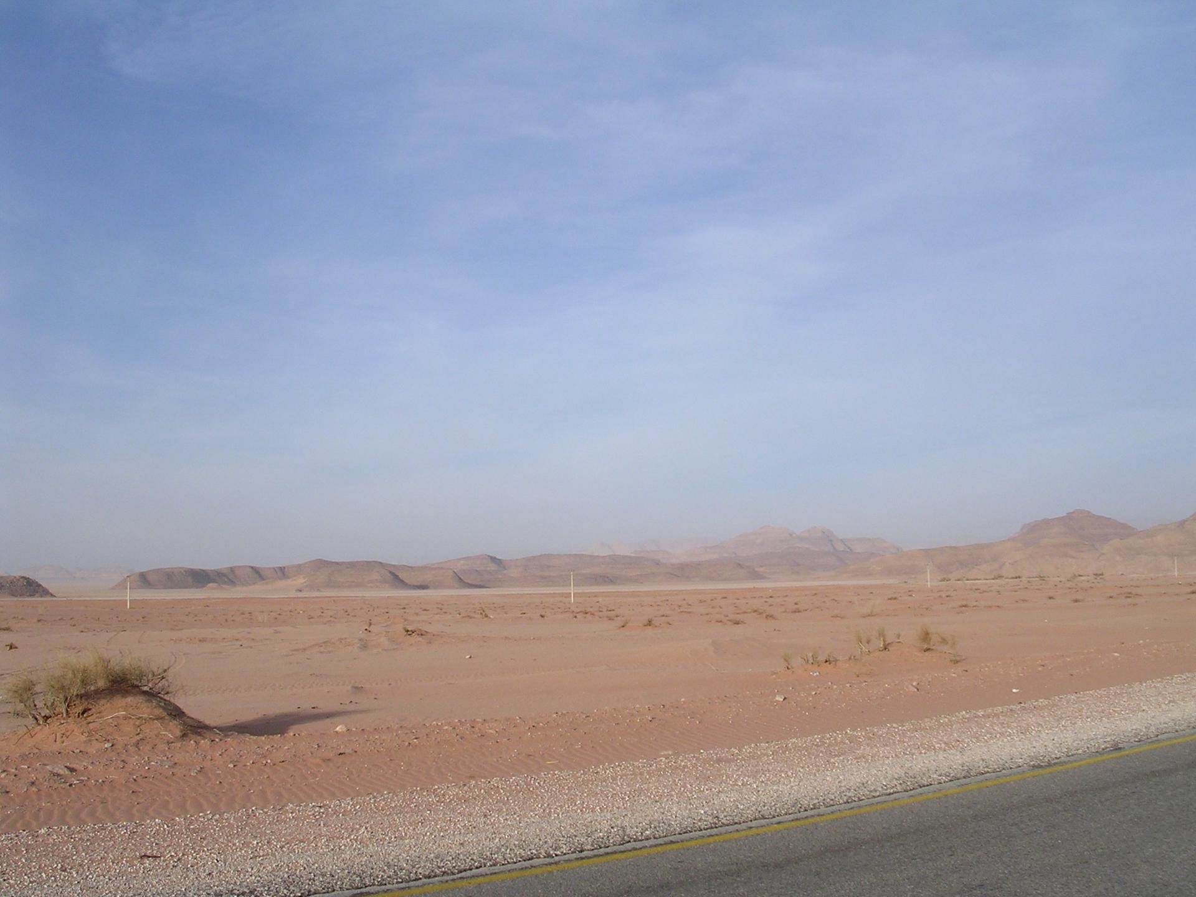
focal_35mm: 38
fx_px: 1313
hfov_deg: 49.0
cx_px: 598
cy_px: 448
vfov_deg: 37.7
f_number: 5.6
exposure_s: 1/320
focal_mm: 5.8
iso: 100
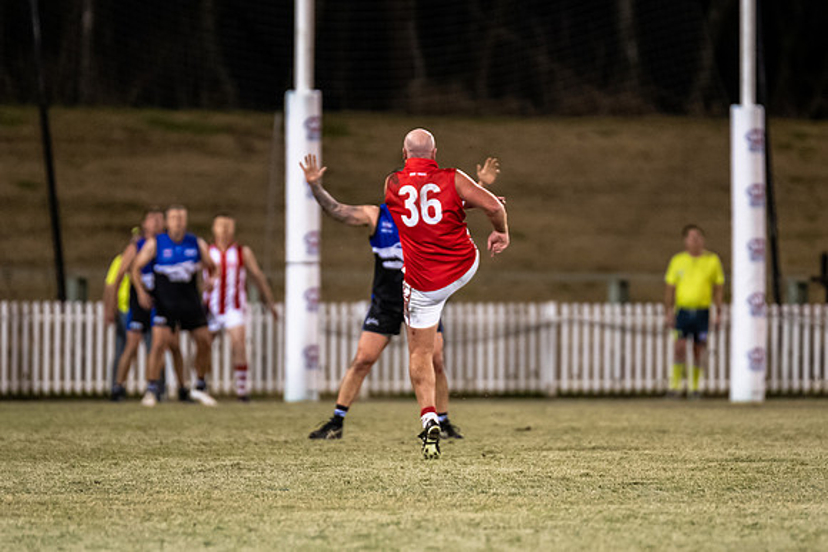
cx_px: 447
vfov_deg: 2.7
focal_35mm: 510
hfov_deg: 4.0
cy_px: 291
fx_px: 11721
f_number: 2.8
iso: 2500
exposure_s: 1/1250
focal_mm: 300
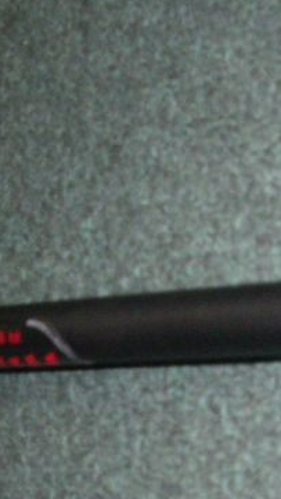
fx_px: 1007
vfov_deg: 27.5
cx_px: 321
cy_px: 368
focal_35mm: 76
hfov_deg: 15.4
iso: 400
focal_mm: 5
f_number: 3.5
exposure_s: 1/50
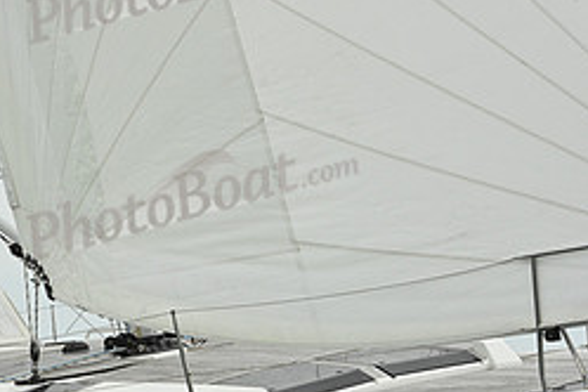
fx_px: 2662
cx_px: -94
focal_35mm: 163
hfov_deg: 12.3
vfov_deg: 8.4
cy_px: 355
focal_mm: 70
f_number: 10
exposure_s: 1/1000
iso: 320
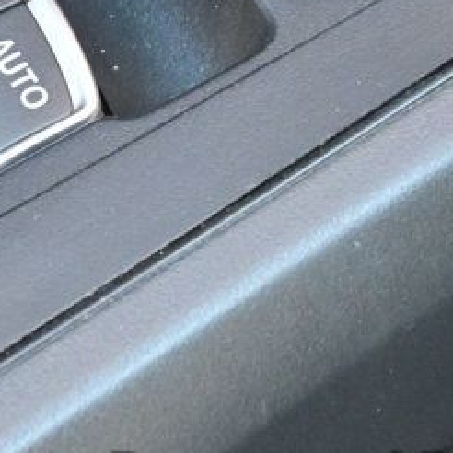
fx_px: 3613
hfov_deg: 7.2
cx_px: 90
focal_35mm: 244
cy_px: -98
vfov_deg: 7.1
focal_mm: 46
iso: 2800
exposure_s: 1/80
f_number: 6
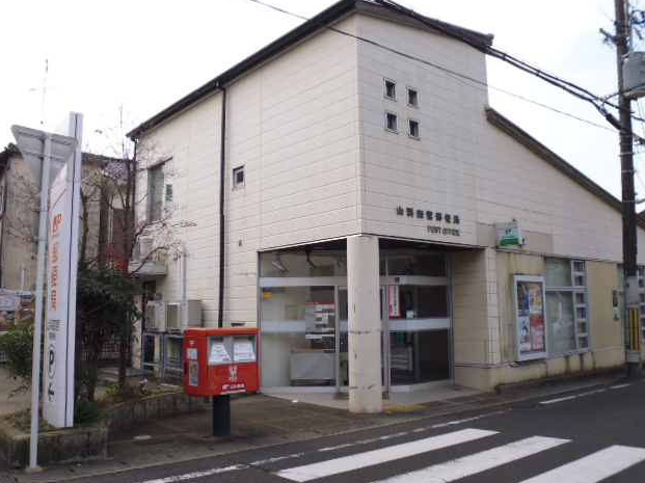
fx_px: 615
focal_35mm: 33
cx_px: 330
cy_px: 236
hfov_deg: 55.4
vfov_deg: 42.9
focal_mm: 5.6
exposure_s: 1/320
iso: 100
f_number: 3.2
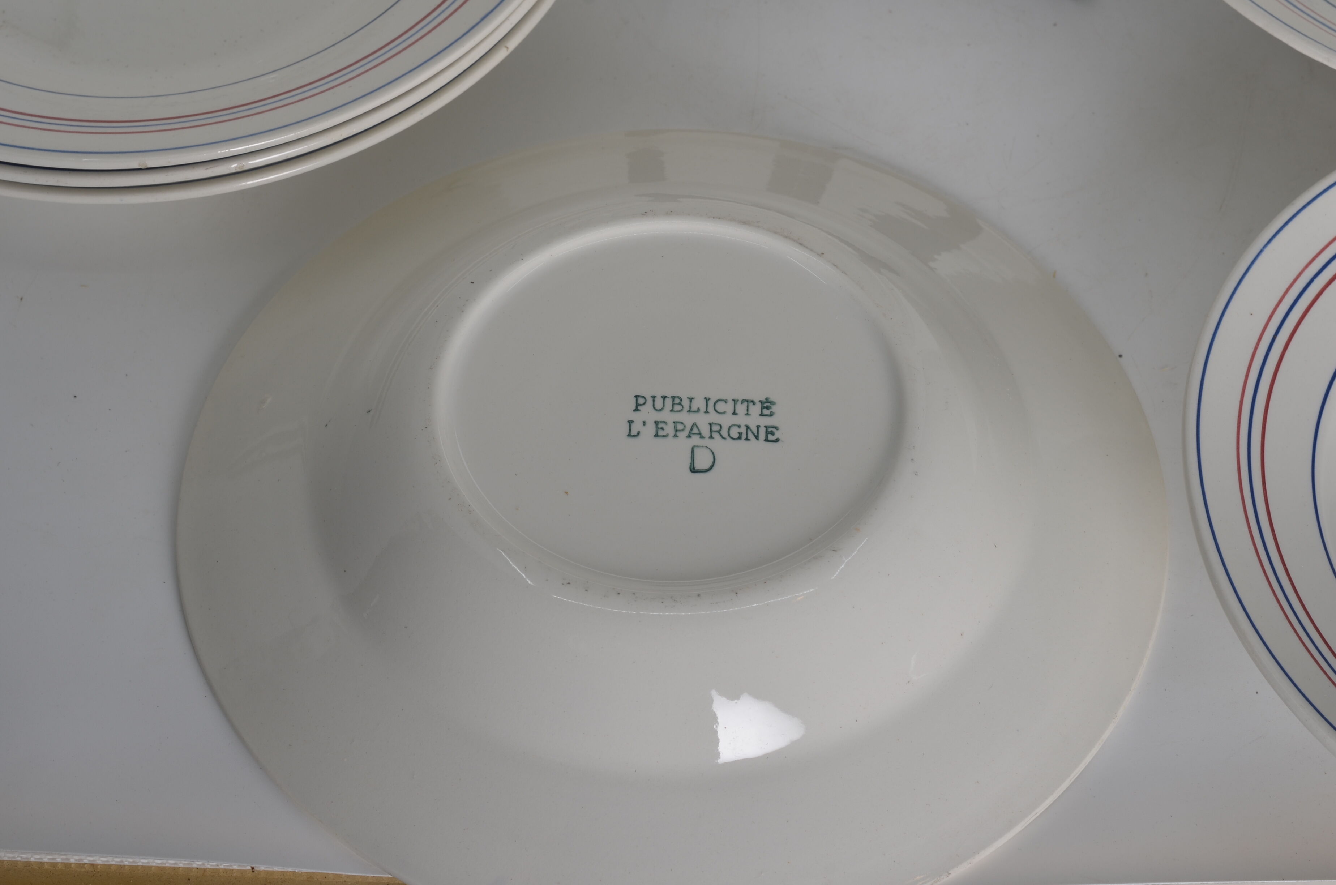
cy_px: 442
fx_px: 2778
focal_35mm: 75
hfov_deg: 27.0
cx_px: 668
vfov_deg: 18.1
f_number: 11
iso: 100
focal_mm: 50
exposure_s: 1/125
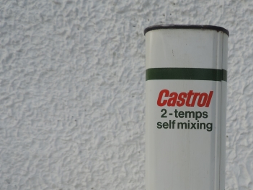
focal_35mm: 41
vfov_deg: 34.1
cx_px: 195
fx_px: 300
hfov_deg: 44.0
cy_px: 152
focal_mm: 4.3
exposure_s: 1/1000
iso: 80
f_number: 3
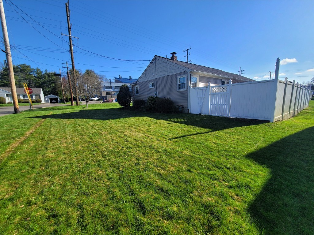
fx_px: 118
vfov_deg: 89.9
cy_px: 118
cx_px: 157
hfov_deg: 106.2
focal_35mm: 13
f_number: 2.2
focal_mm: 2.2
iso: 50
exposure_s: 1/1597
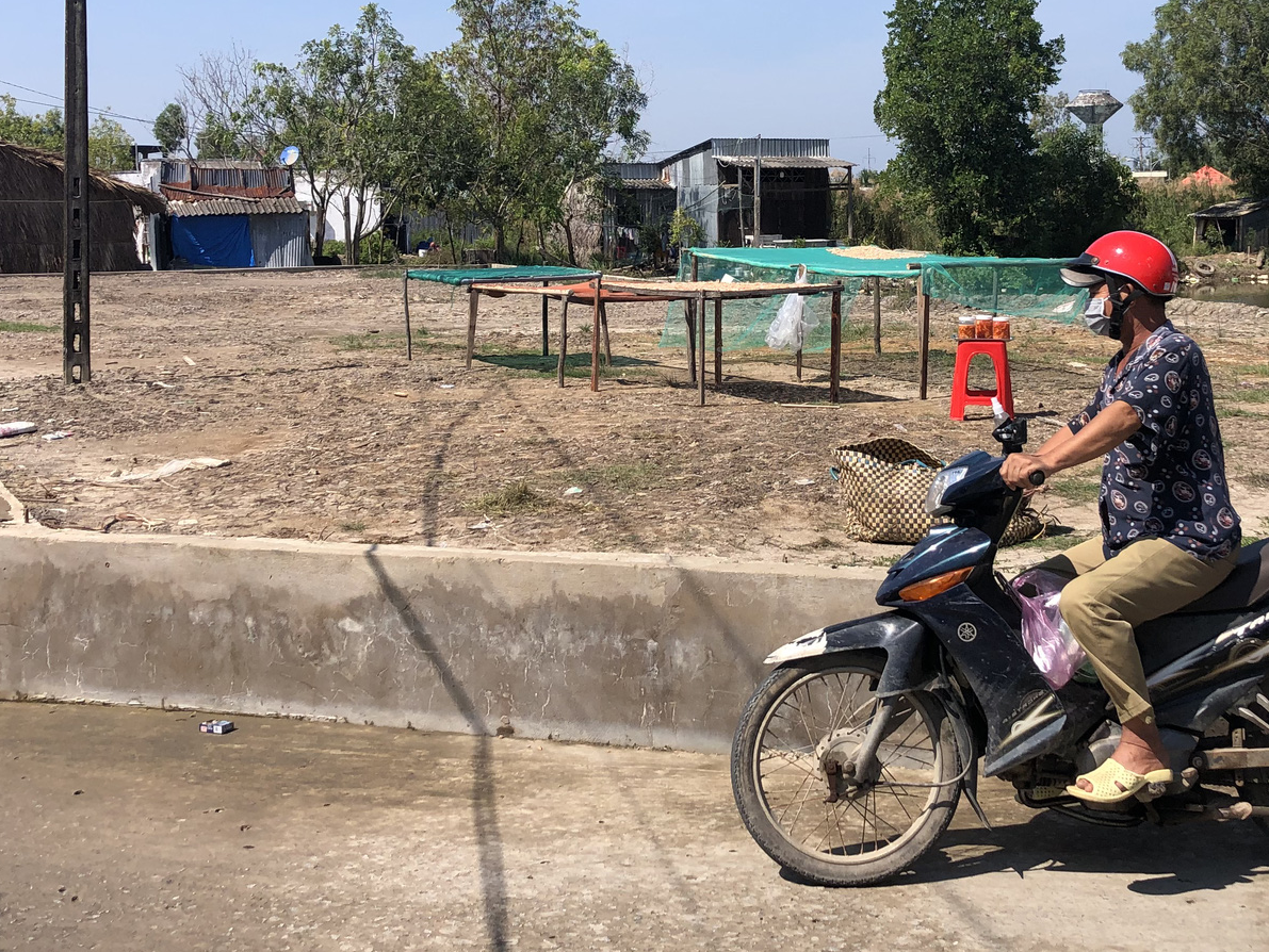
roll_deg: +0.6
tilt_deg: -0.9
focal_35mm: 47
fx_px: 1724
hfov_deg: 40.3
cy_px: 257
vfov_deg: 30.5
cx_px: 754
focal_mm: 4
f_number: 1.8
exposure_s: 1/2183
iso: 20
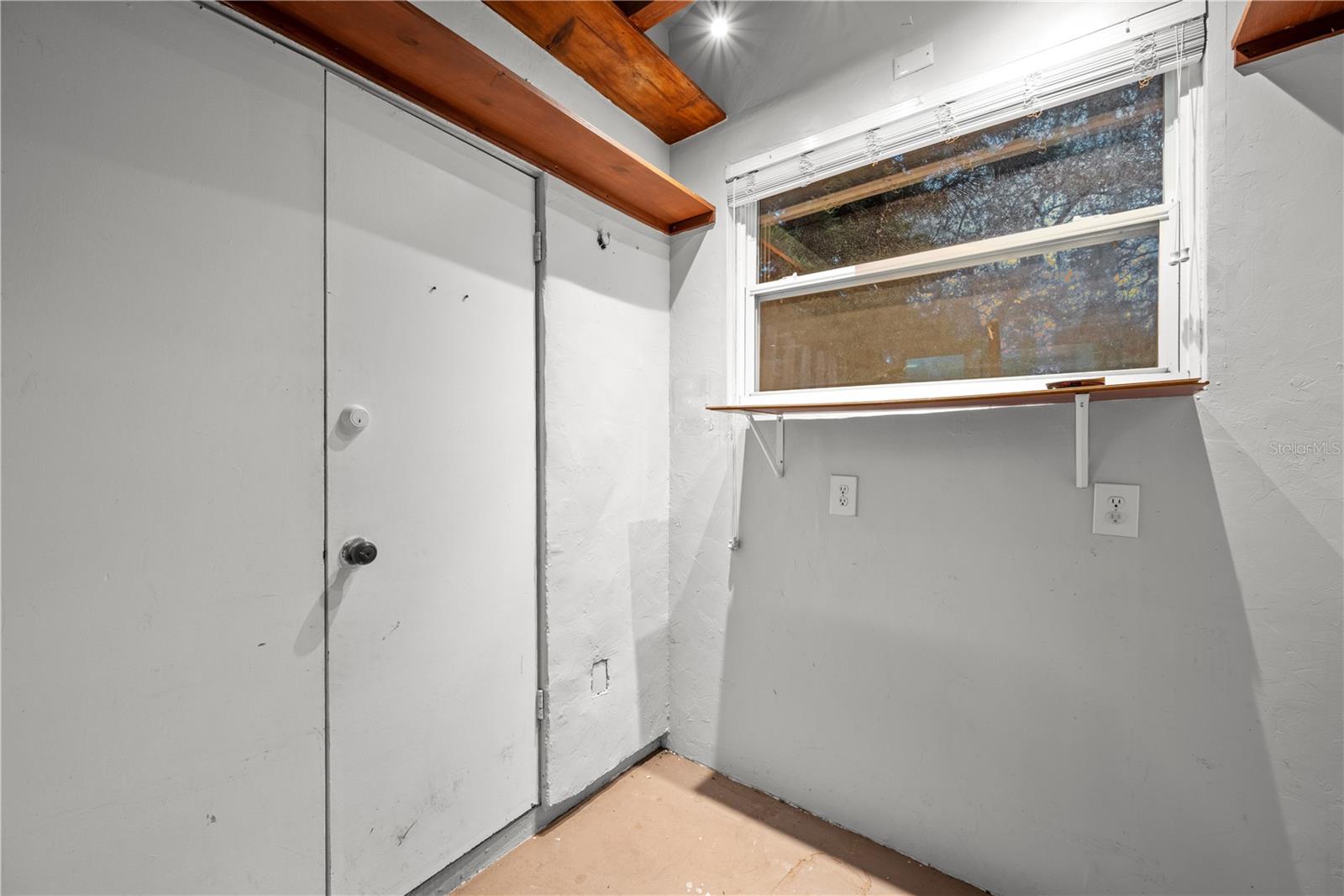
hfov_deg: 104.3
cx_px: 672
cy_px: 448
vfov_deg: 81.2
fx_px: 523
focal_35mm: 14
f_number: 8
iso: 320
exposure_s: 2
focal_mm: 14
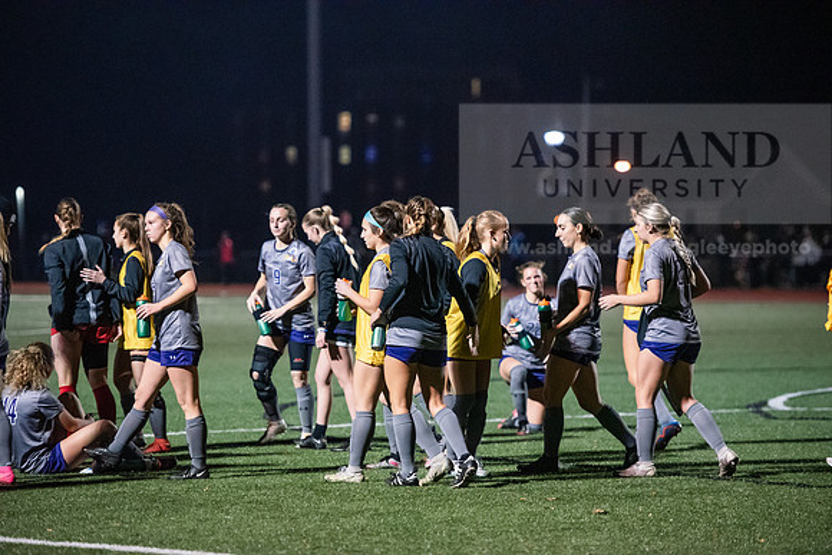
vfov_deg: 8.1
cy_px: 278
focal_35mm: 170
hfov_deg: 12.1
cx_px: 416
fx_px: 3930
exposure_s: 1/1000
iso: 8000
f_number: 3.2
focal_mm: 170
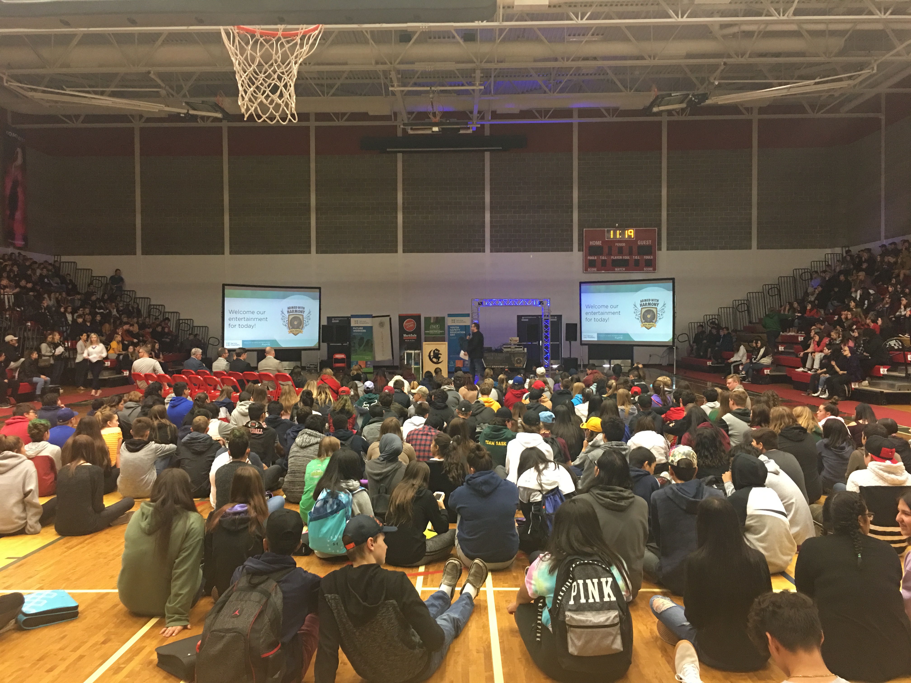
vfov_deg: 48.2
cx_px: 456
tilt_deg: -0.3
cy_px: 342
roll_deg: -0.8
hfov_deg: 61.7
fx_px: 763
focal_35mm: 29
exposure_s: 1/15
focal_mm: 4.15
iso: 80
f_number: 2.2
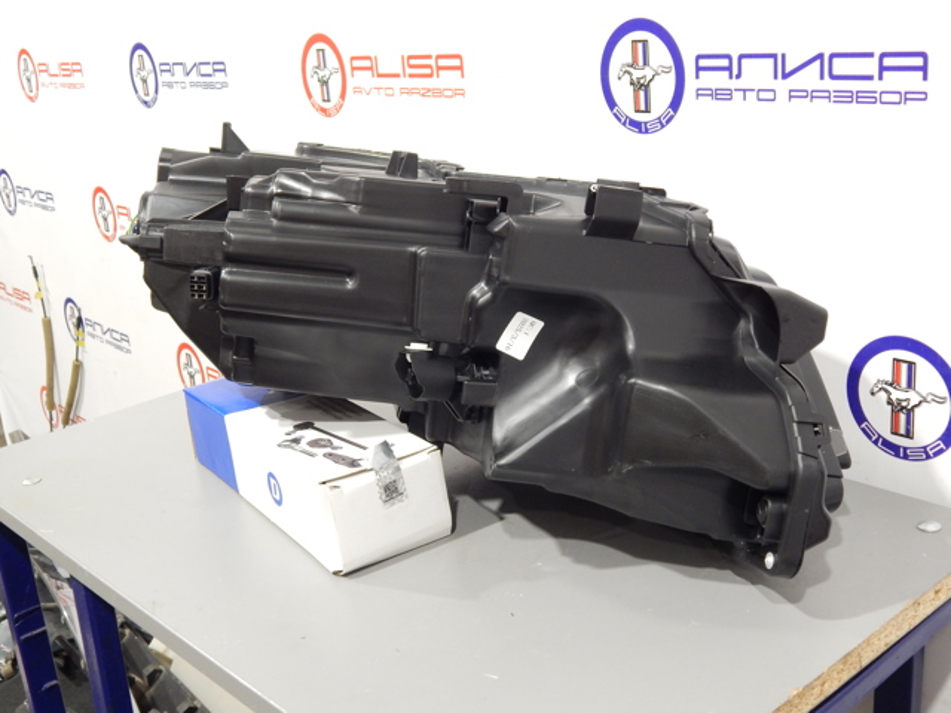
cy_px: 356
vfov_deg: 33.6
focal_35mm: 43
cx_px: 476
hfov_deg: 43.9
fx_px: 1181
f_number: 3.6
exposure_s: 1/10
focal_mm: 7.7
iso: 400
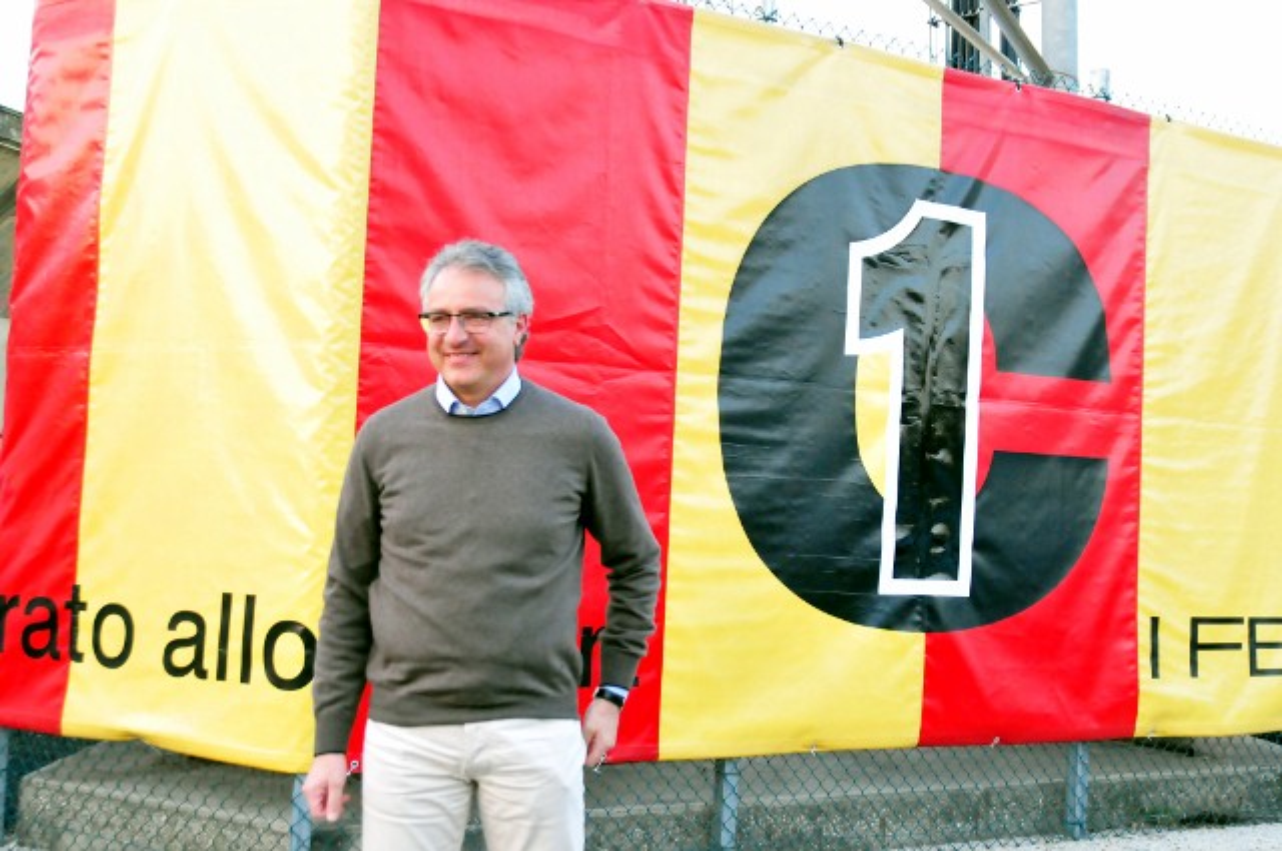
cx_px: 641
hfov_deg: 46.5
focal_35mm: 42
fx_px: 1494
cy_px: 426
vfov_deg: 31.8
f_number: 4
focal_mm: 28
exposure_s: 1/200
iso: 2500
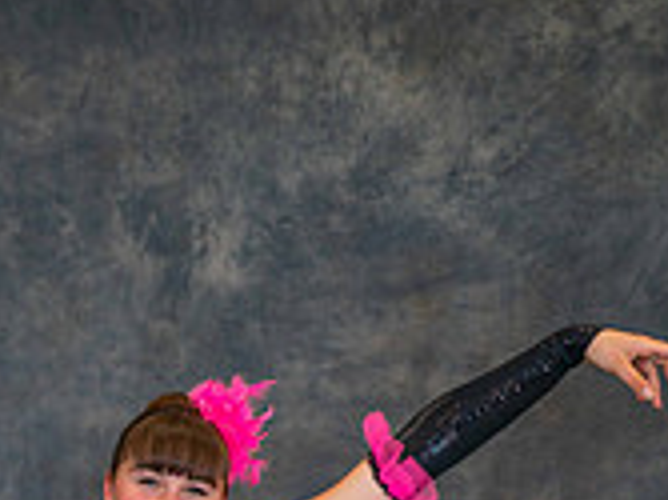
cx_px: 108
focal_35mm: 220
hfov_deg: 9.0
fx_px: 4242
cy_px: 784
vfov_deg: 6.6
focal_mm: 85
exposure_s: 1/250
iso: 400
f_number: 1.6
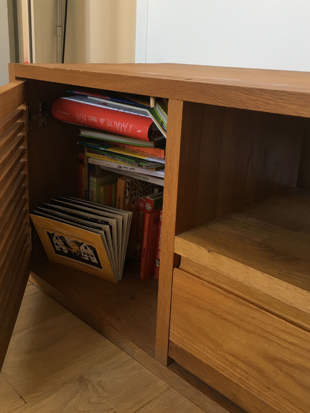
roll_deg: +0.1
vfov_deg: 51.1
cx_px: 139
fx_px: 430
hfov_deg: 39.6
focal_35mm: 36
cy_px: 168
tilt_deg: -15.5
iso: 80
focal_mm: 4.15
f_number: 2.2
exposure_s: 1/33
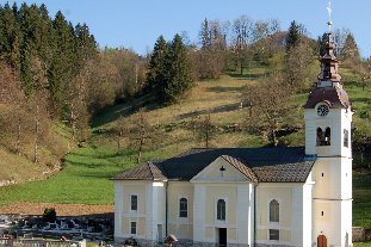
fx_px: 577
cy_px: 150
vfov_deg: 24.1
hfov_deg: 35.6
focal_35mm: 56
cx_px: 219
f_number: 8
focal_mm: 26
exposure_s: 1/250
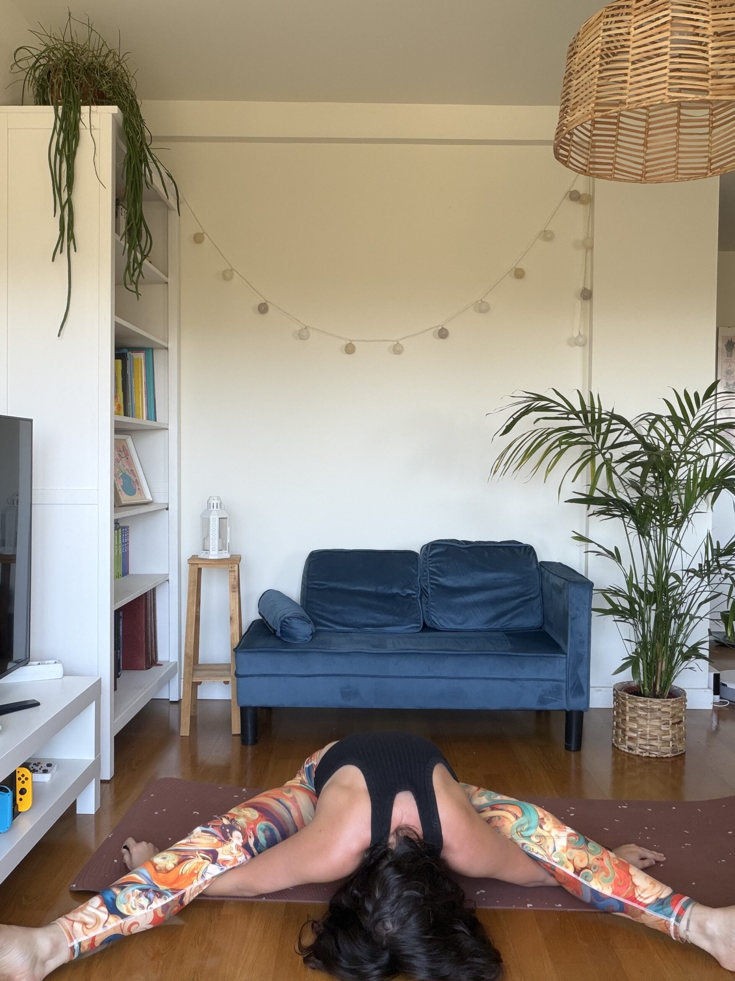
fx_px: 849
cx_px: 368
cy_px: 490
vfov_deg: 60.0
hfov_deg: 46.8
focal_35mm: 30
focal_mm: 2.71
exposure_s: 1/60
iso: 80
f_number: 1.9
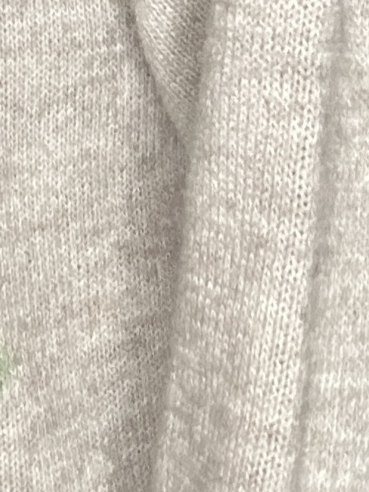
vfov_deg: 18.6
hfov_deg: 15.0
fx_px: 1379
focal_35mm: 97
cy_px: -179
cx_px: 25
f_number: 1.9
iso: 320
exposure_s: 1/54
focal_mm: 2.69
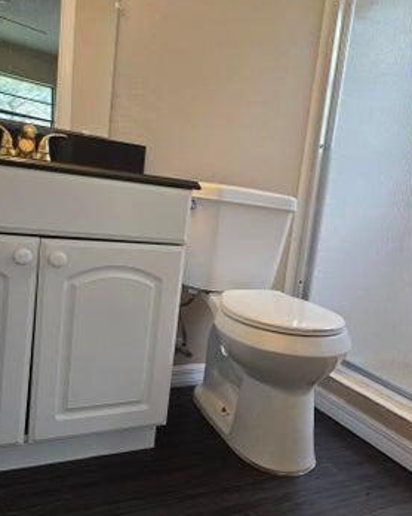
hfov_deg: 47.0
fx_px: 473
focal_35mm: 31
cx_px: 221
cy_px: 267
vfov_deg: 57.2
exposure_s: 1/120
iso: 125
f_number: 1.7
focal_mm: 6.3
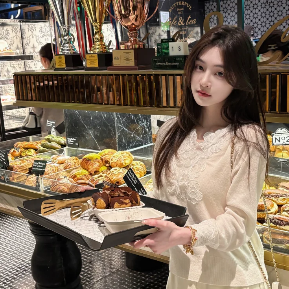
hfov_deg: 37.1
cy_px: 137
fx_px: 425
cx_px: 196
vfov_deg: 37.5
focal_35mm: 45
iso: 250
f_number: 1.6
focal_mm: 5.96
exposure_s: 1/50
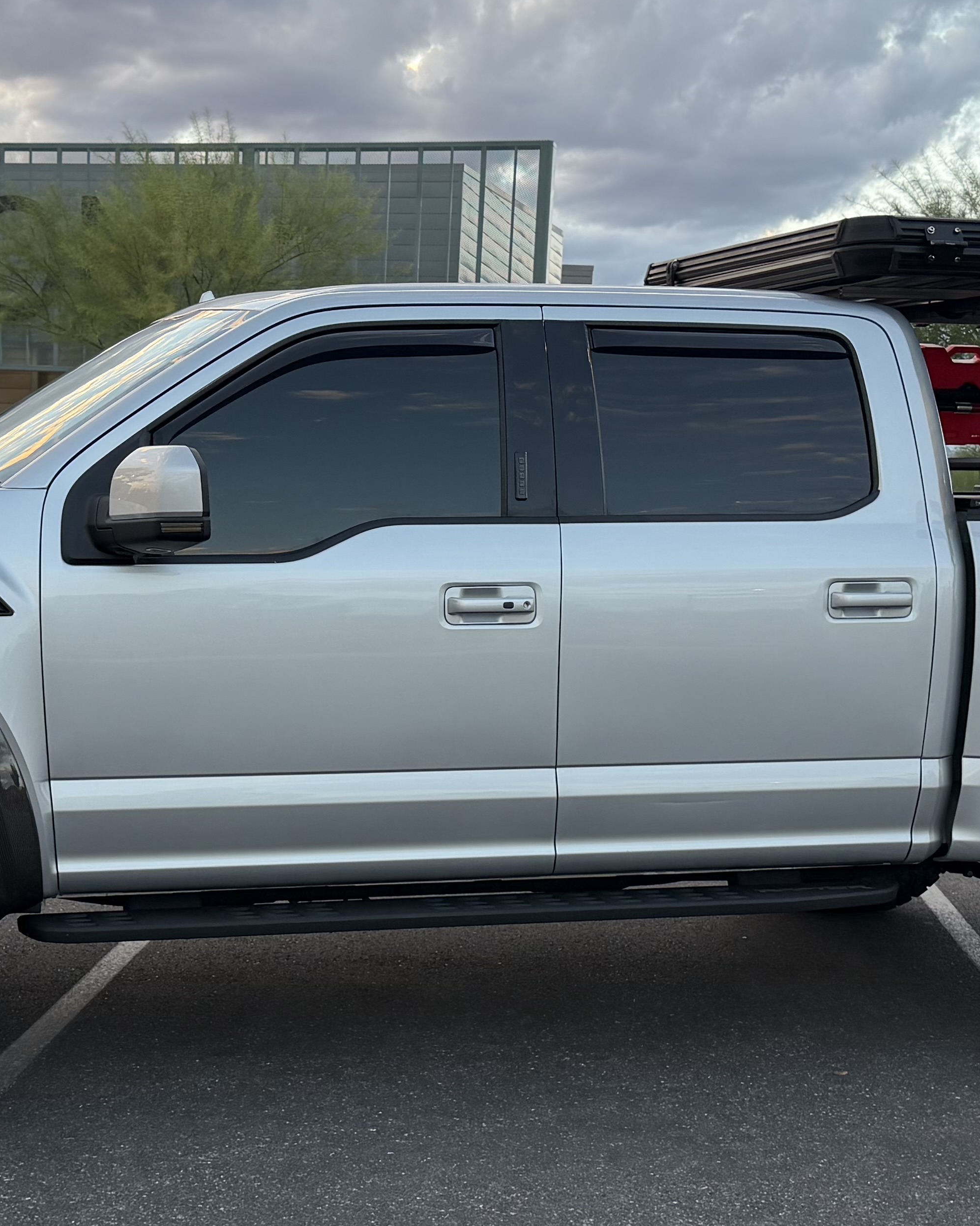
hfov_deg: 28.0
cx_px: 374
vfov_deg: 34.7
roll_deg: -2.8
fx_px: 1958
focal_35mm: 54
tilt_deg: -5.3
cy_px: 714
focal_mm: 6.76
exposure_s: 1/217
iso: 160
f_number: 1.78
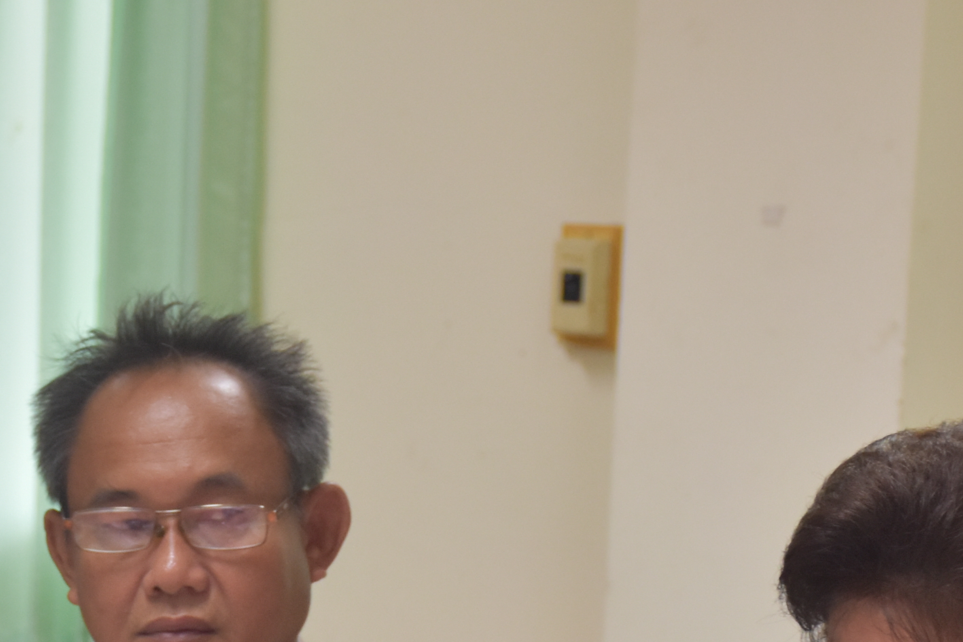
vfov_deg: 6.2
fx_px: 5911
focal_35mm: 221
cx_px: 137
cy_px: 751
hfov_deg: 9.3
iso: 640
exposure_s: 1/60
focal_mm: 50
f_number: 4.8
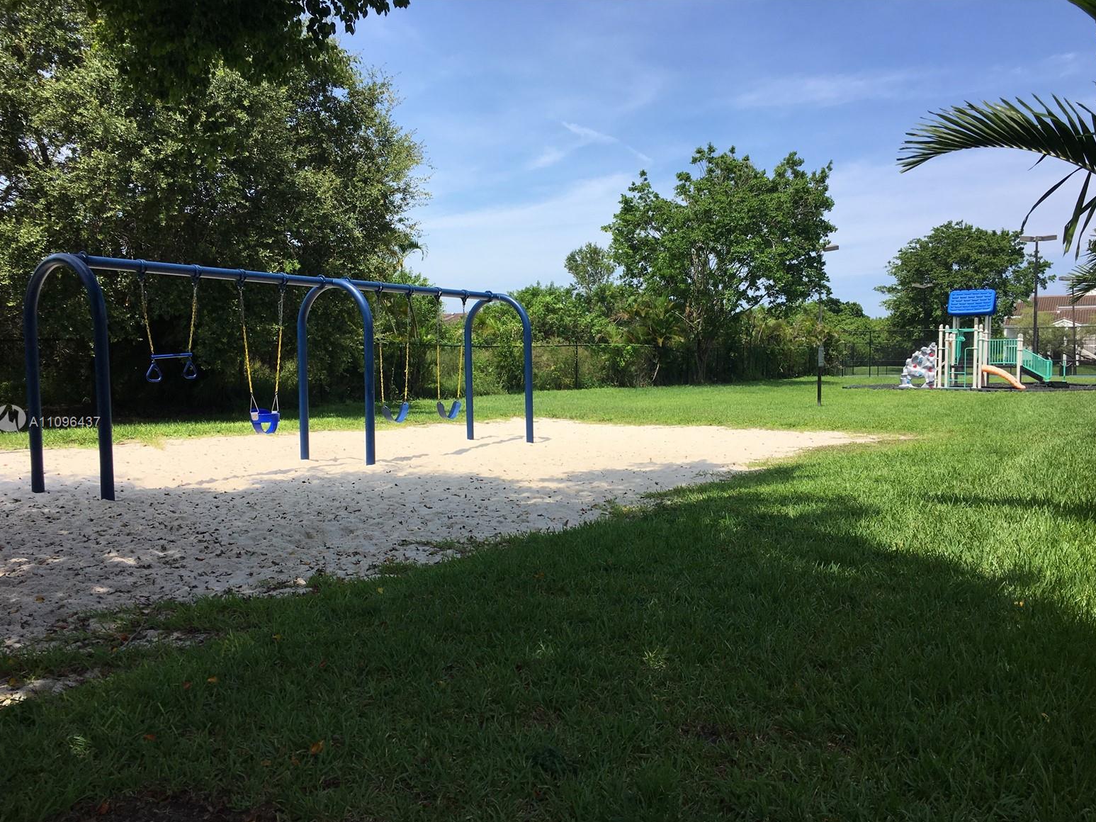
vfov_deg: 46.8
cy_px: 423
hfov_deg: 60.0
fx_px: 950
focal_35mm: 30
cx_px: 555
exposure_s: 1/1570
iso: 25
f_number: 2.2
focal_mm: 4.15
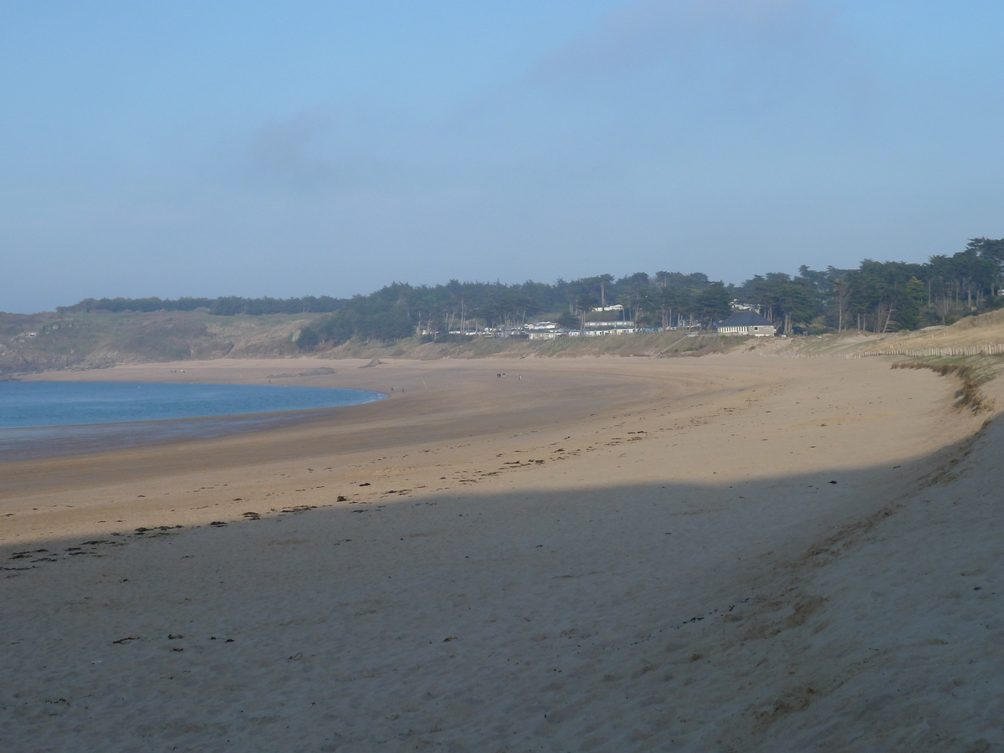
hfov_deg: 29.0
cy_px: 376
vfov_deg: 21.9
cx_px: 502
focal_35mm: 67
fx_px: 1943
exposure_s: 1/400
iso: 80
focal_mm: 11
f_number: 4.5
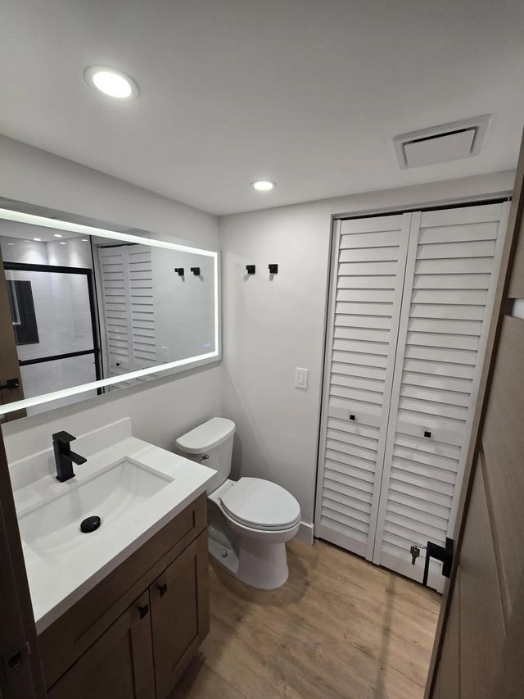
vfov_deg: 106.2
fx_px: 262
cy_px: 350
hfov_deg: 89.9
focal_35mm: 13
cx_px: 262
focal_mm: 2.2
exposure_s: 1/60
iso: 64
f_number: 2.2
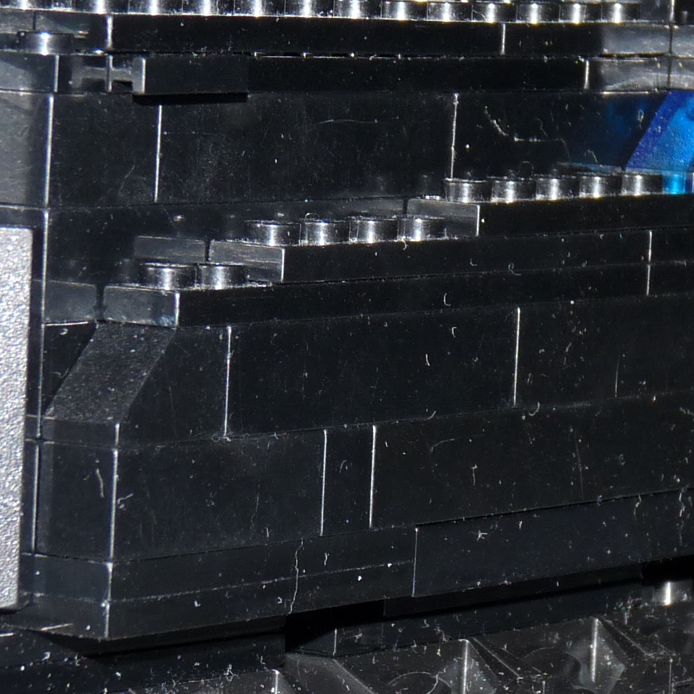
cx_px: 509
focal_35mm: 248
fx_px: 5625
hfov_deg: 7.1
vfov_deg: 7.1
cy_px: 309
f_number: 3.4
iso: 100
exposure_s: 1/40
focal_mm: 13.8
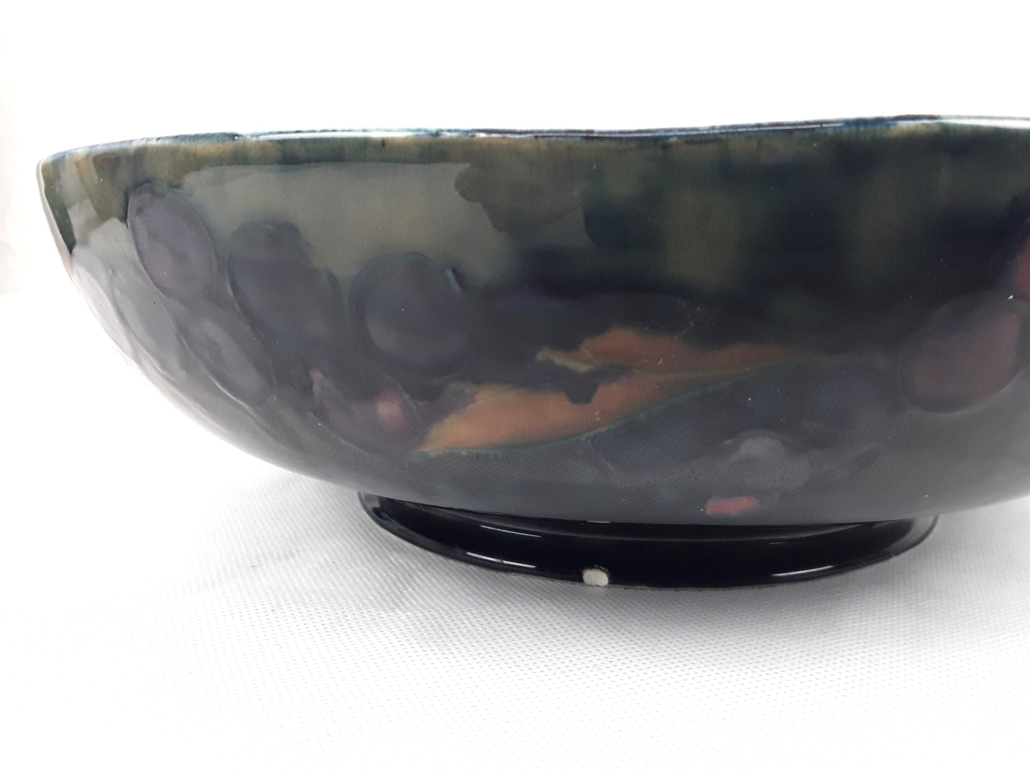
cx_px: 531
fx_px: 833
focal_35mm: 28
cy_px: 372
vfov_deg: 49.7
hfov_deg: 63.4
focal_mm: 2.91
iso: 80
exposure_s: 1/33
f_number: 1.9
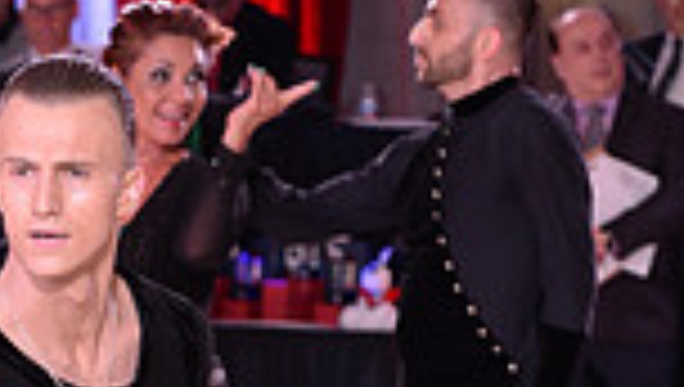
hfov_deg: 6.7
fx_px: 5794
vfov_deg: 3.8
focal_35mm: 319
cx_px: -70
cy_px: 648
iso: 1600
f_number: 4.5
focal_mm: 80
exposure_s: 1/200
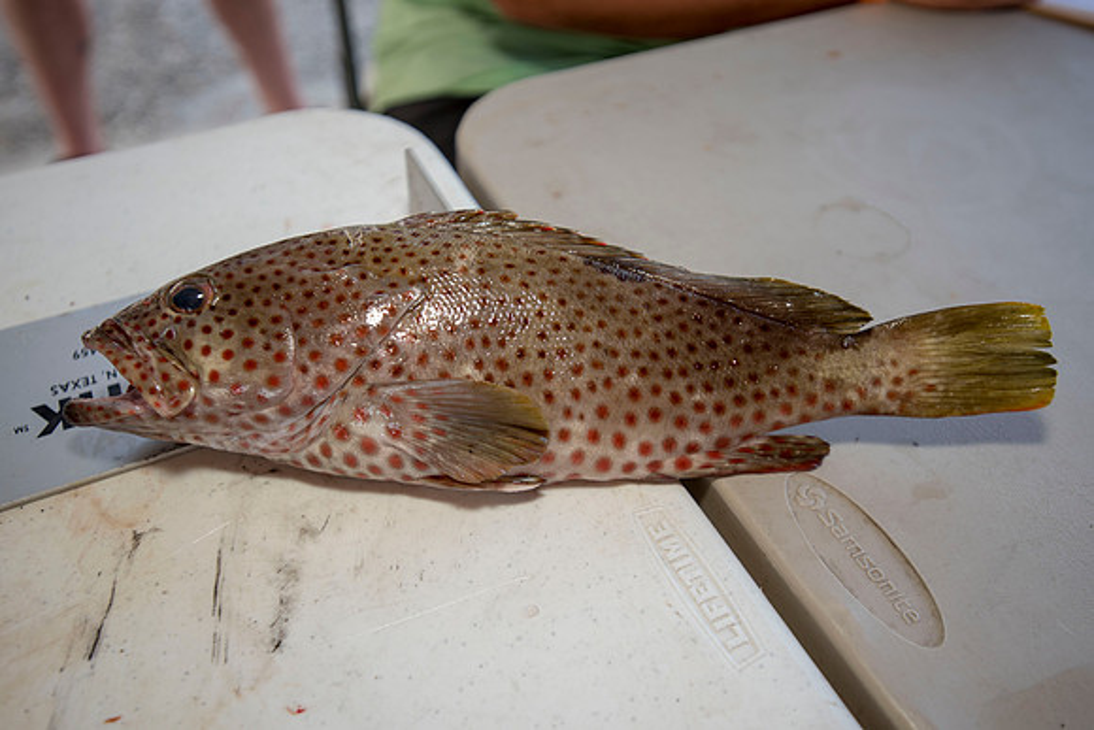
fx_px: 1064
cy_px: 365
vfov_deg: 37.9
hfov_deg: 54.4
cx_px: 547
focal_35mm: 35
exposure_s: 1/200
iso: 250
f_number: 3.5
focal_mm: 35
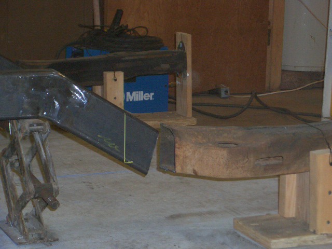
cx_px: 166
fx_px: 1007
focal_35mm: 105
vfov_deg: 14.1
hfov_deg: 18.7
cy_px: 124
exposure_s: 1/60
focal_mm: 17.4
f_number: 4.8
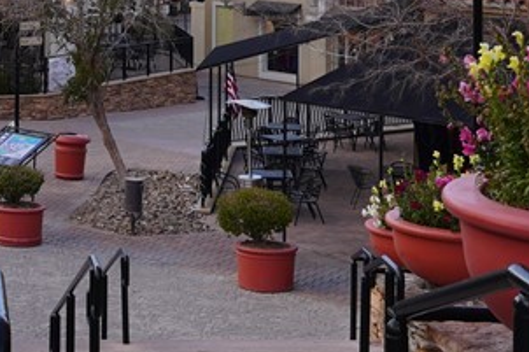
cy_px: -133
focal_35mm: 108
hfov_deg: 18.2
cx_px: -67
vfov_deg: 12.2
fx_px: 1586
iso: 100
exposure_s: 1/60
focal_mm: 20
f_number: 8
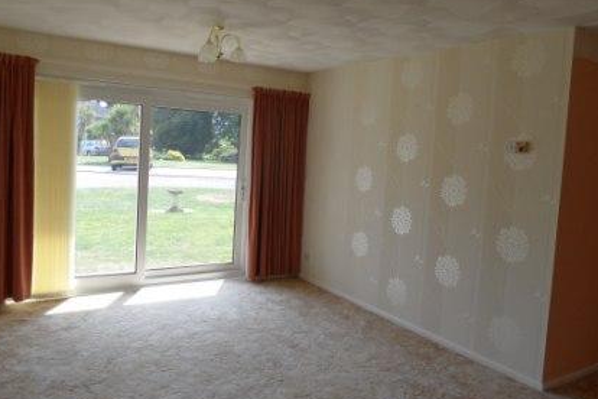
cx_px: 285
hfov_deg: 67.3
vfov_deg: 47.8
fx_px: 448
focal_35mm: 27
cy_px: 176
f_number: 3.2
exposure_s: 1/180
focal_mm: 3.9
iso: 80
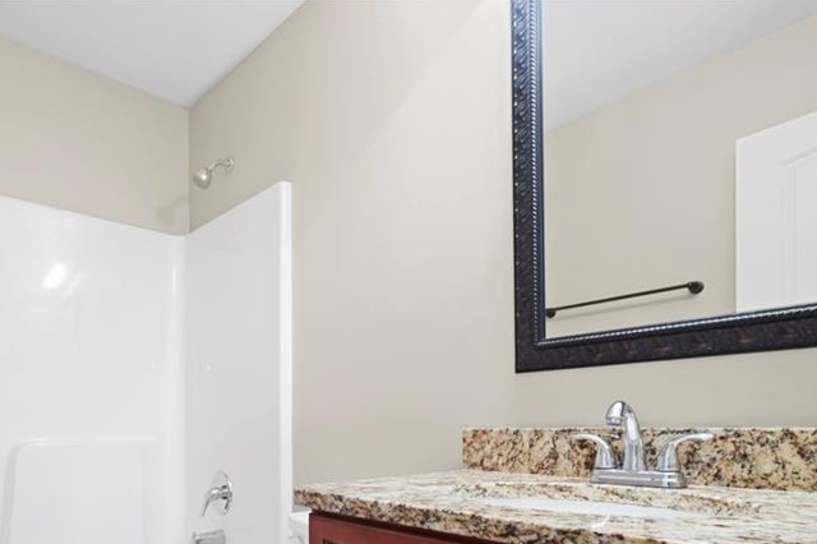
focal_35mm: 24
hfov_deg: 72.5
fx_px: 544
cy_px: 430
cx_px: 305
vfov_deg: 50.1
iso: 400
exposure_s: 1
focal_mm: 15
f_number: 8
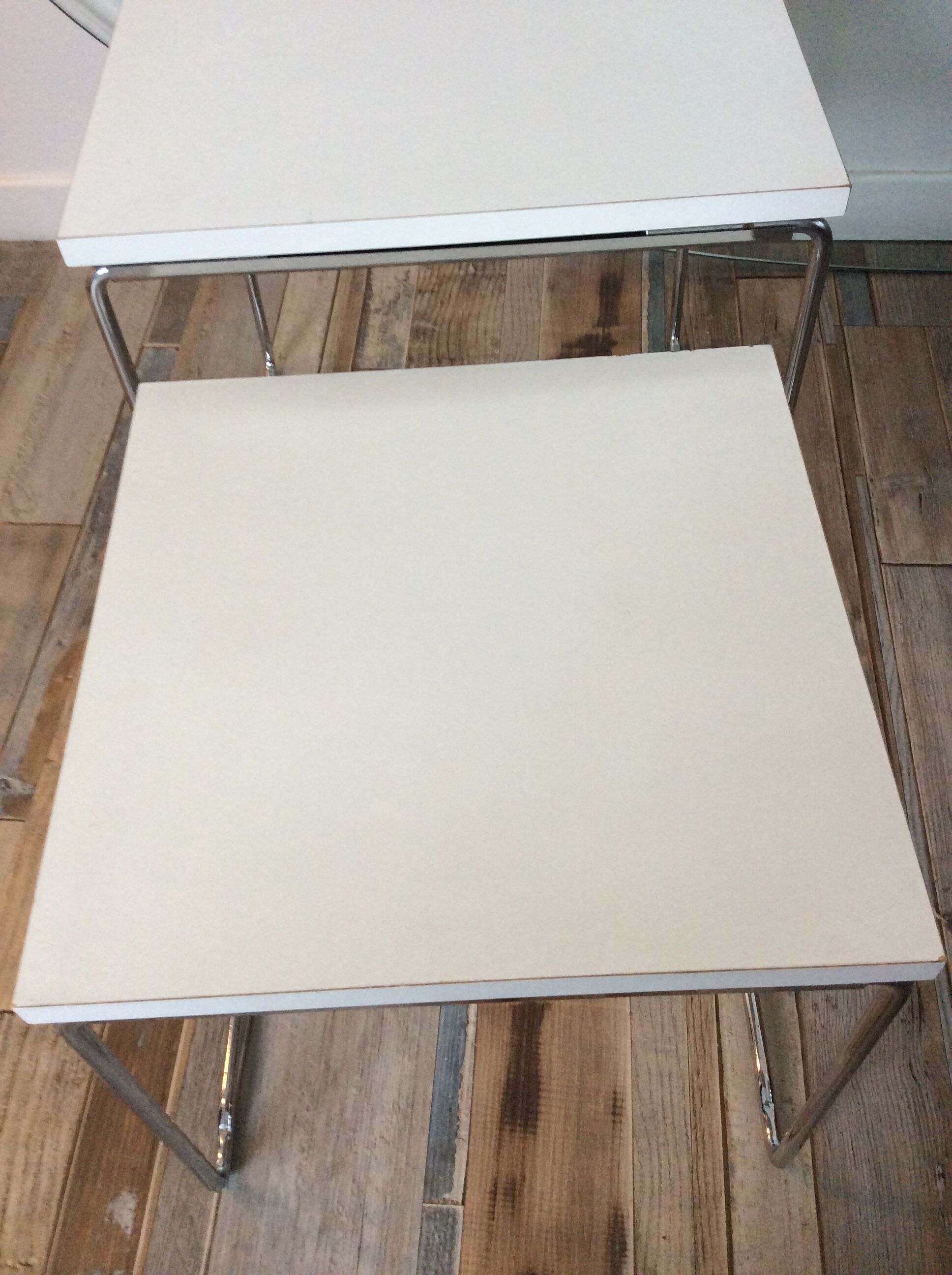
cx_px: 476
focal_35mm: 32
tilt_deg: -53.7
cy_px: 638
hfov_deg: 44.1
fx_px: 1177
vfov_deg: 56.9
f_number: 2.4
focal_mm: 3.3
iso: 125
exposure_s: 1/25
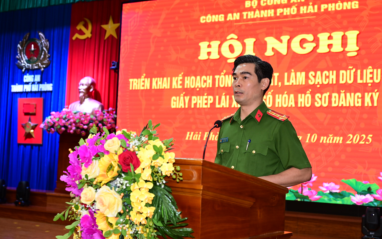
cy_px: 121
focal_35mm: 47
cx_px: 191
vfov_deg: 27.4
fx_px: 489
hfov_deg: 42.6
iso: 1600
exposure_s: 1/125
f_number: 4.5
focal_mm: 46
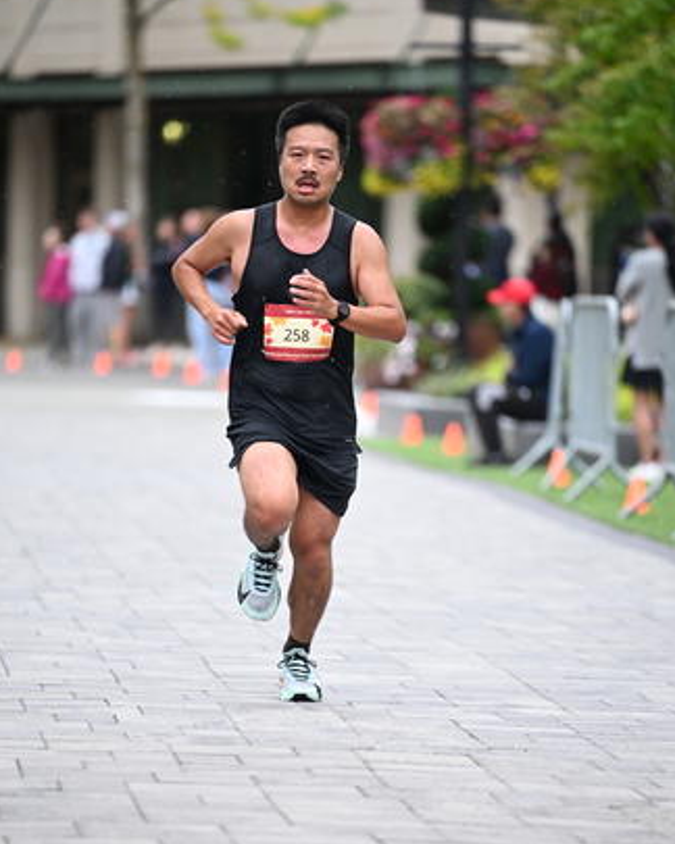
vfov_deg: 7.6
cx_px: 328
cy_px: 508
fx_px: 6368
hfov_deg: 6.1
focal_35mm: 255
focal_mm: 200
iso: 1250
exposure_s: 1/1250
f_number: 2.8
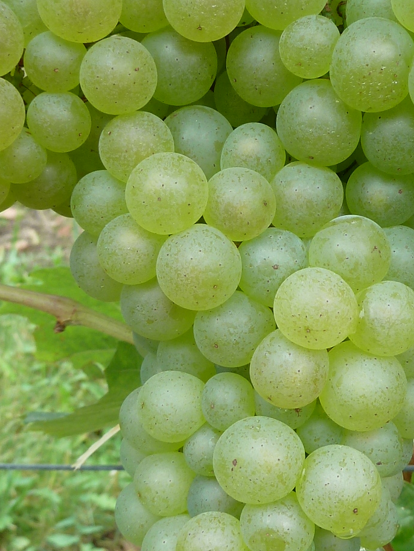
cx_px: 260
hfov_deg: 21.0
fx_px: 1116
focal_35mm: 70
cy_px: 275
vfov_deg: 27.8
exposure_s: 1/50
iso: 80
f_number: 3.3
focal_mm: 4.1
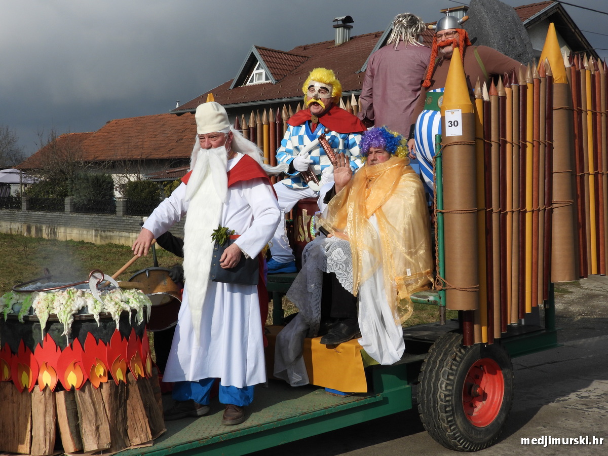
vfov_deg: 30.9
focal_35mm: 47
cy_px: 228
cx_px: 304
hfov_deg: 40.4
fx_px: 826
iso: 100
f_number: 3.5
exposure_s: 1/2000
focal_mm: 8.5
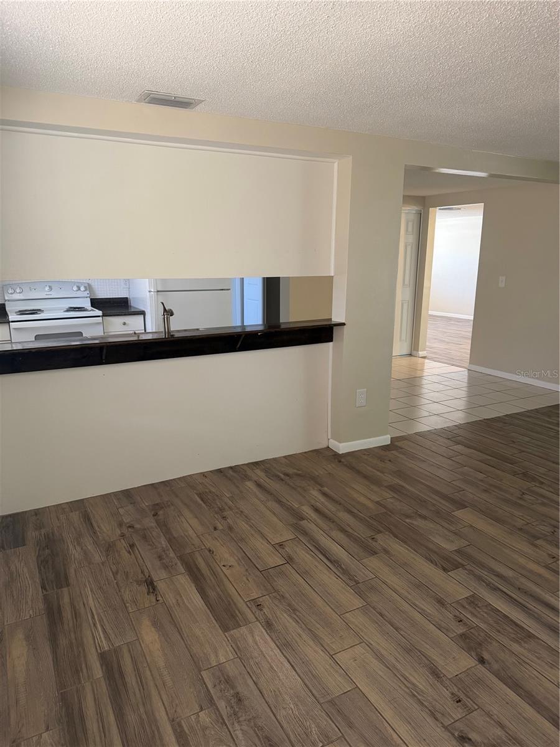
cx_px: 280
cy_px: 374
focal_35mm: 24
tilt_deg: -13.5
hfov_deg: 56.8
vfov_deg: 71.6
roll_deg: -0.6
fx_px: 518
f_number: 1.78
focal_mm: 6.76
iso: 250
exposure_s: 1/60
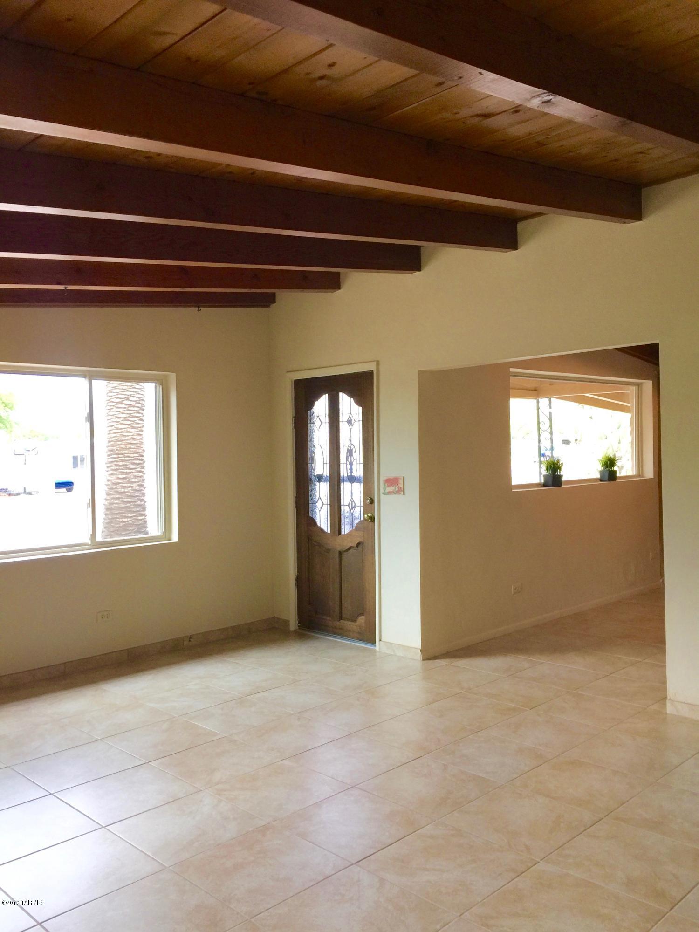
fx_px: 781
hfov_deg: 48.2
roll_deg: +0.9
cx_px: 350
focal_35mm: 29
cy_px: 466
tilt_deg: -1.2
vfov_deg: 61.7
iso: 40
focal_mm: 4.15
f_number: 2.2
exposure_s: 1/30
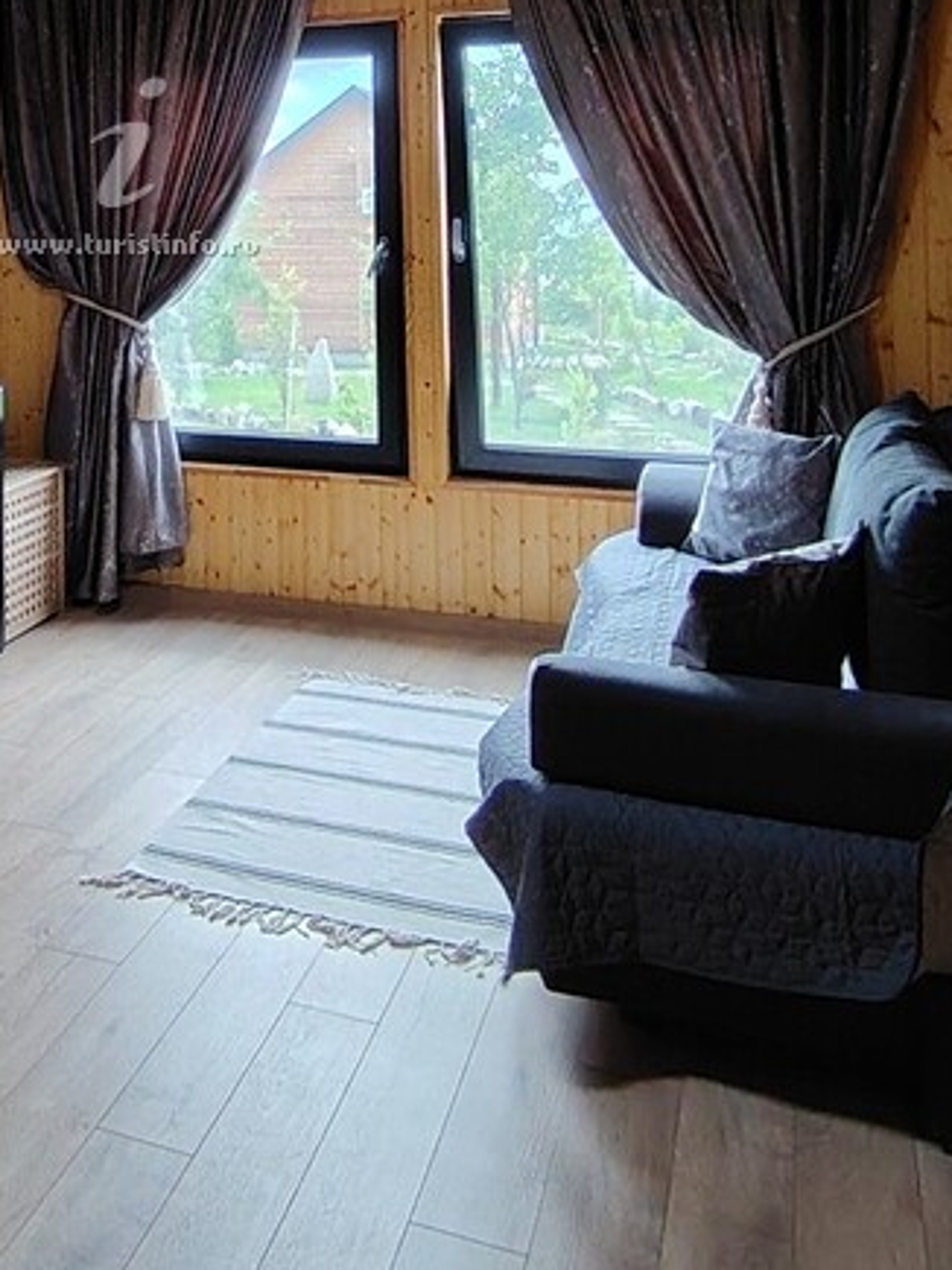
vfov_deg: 43.5
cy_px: 172
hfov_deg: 34.4
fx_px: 1467
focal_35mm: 40
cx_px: 137
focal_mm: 1.42
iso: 199
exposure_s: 1/50
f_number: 2.2
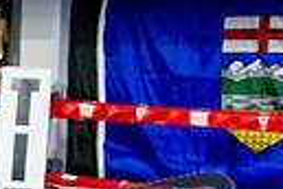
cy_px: 315
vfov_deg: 5.8
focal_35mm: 234
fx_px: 1839
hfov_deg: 8.3
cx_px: -320
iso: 5000
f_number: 2.8
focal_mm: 35
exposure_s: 1/800
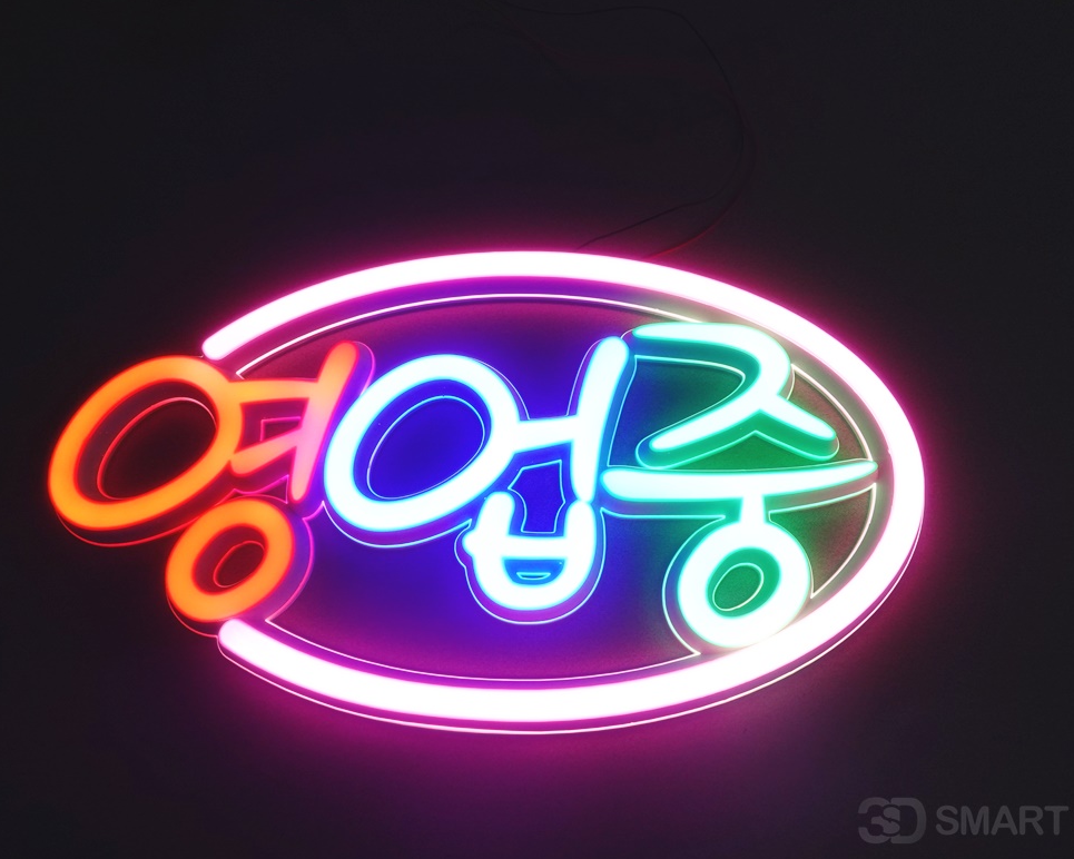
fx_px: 890
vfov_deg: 51.5
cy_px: 438
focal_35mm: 28
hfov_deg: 62.2
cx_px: 519
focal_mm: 9.4
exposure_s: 1/500
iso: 800
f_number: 4
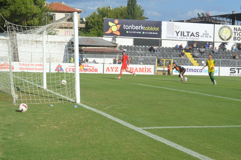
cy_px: 80
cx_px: 120
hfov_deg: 24.7
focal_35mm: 82
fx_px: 551
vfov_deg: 16.5
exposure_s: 1/2000
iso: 640
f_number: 7.1
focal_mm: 55
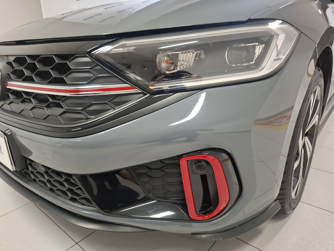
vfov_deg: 58.9
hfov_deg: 73.9
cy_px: 126
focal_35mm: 23
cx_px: 167
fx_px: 222
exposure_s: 1/30
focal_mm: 5.54
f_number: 1.8
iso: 320
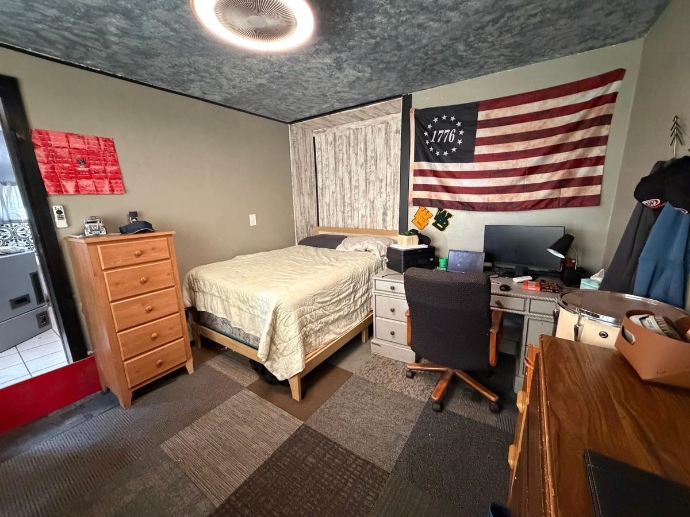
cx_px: 345
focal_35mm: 14
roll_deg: +1.2
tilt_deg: -13.1
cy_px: 258
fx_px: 279
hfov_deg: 102.1
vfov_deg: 85.7
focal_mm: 2.22
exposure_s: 1/60
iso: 1250
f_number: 2.2
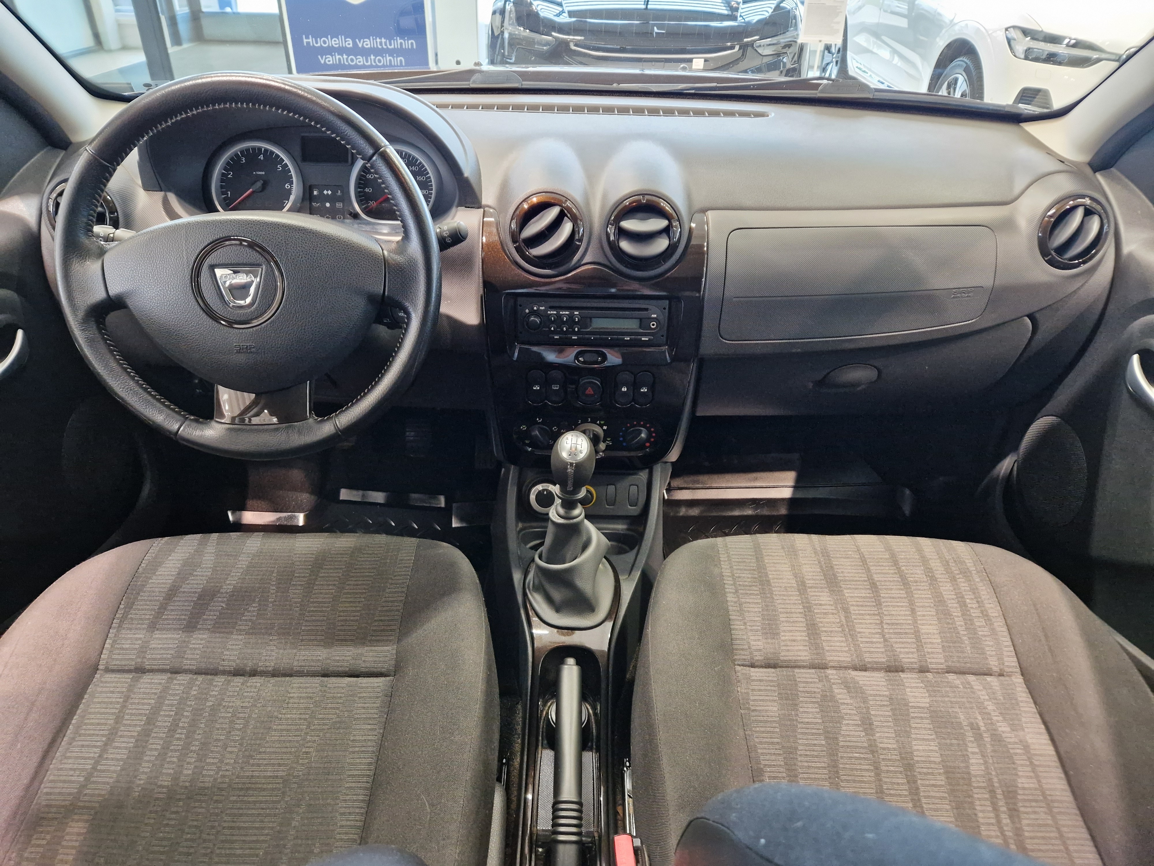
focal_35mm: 23
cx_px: 577
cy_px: 433
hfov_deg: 73.9
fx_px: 767
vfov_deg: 58.9
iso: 640
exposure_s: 1/100
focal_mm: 5.4
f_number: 1.8
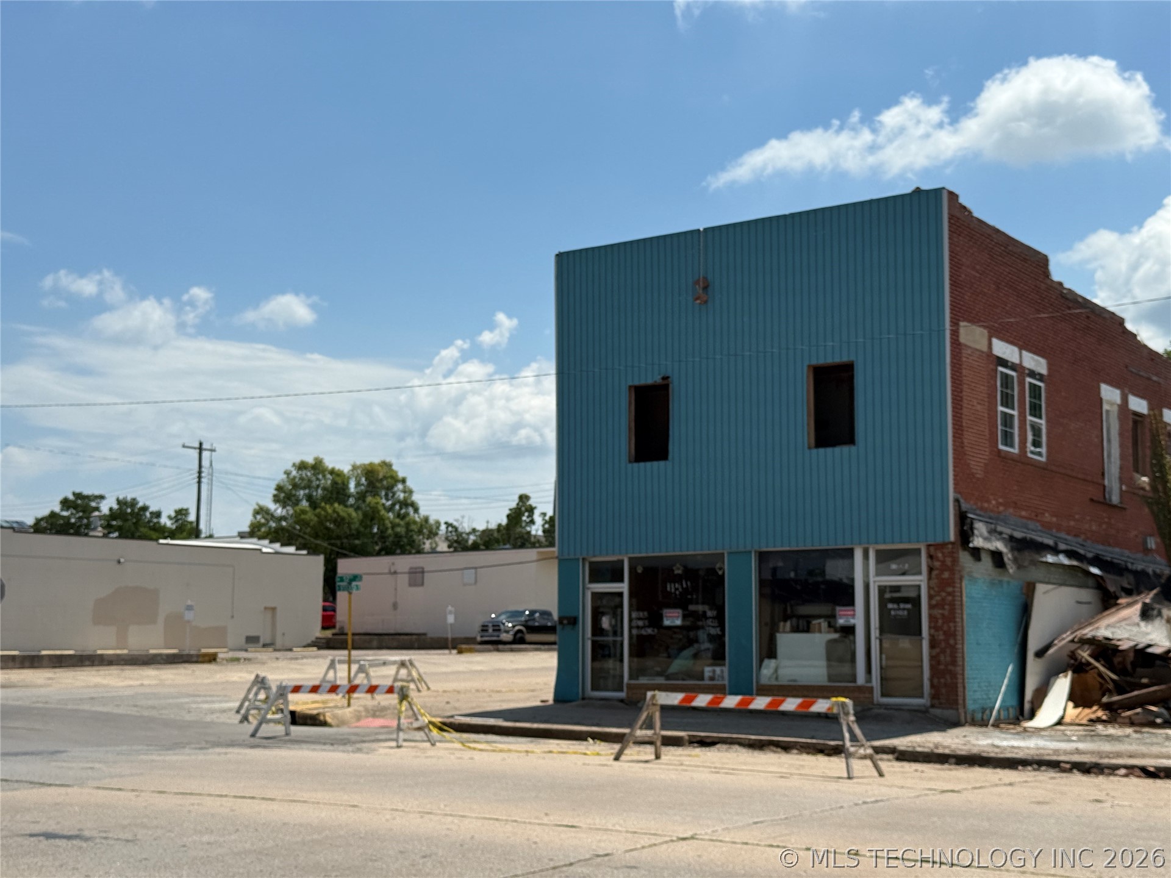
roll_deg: -0.3
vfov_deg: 30.3
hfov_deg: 39.7
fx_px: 1624
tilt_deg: +7.2
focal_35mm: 48
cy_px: 439
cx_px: 586
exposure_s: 1/11364
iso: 80
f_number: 1.78
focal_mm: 6.76
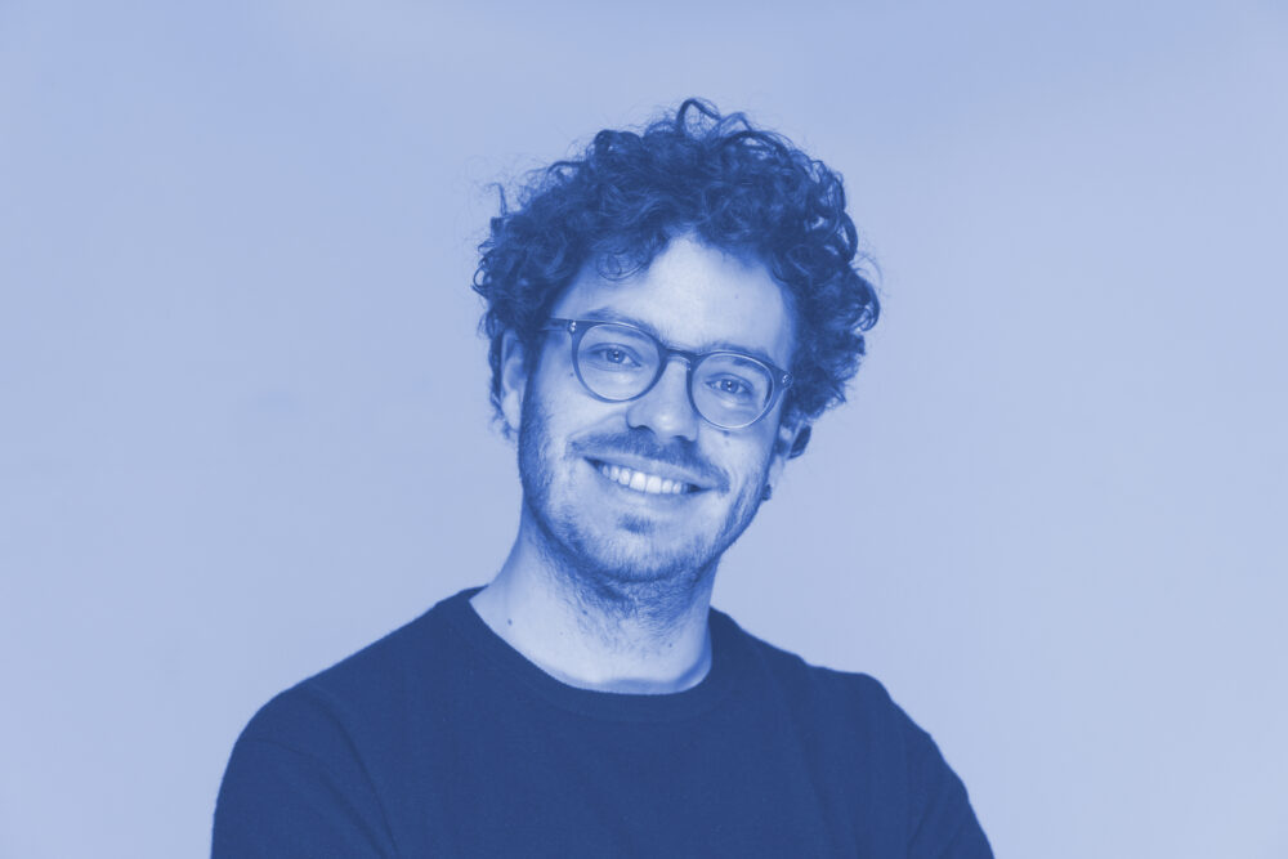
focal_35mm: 85
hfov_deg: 23.9
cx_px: 644
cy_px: 430
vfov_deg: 16.1
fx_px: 3041
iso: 200
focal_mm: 85
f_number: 5
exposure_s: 1/100
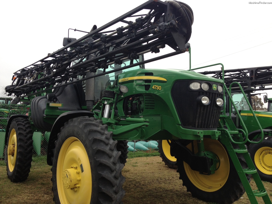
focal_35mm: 35
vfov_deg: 40.7
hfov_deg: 52.6
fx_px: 275
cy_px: 102
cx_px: 136
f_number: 2.4
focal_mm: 4.28
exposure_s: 1/130
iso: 50
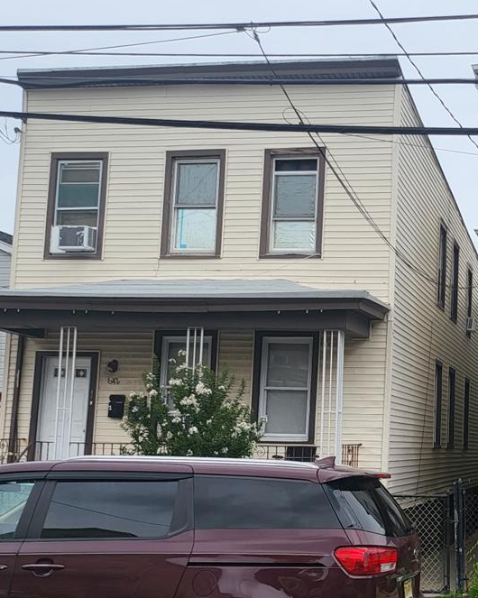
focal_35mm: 53
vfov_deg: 35.2
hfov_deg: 27.4
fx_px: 938
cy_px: 376
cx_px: 448
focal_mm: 5
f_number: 1.8
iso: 40
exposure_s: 1/2737
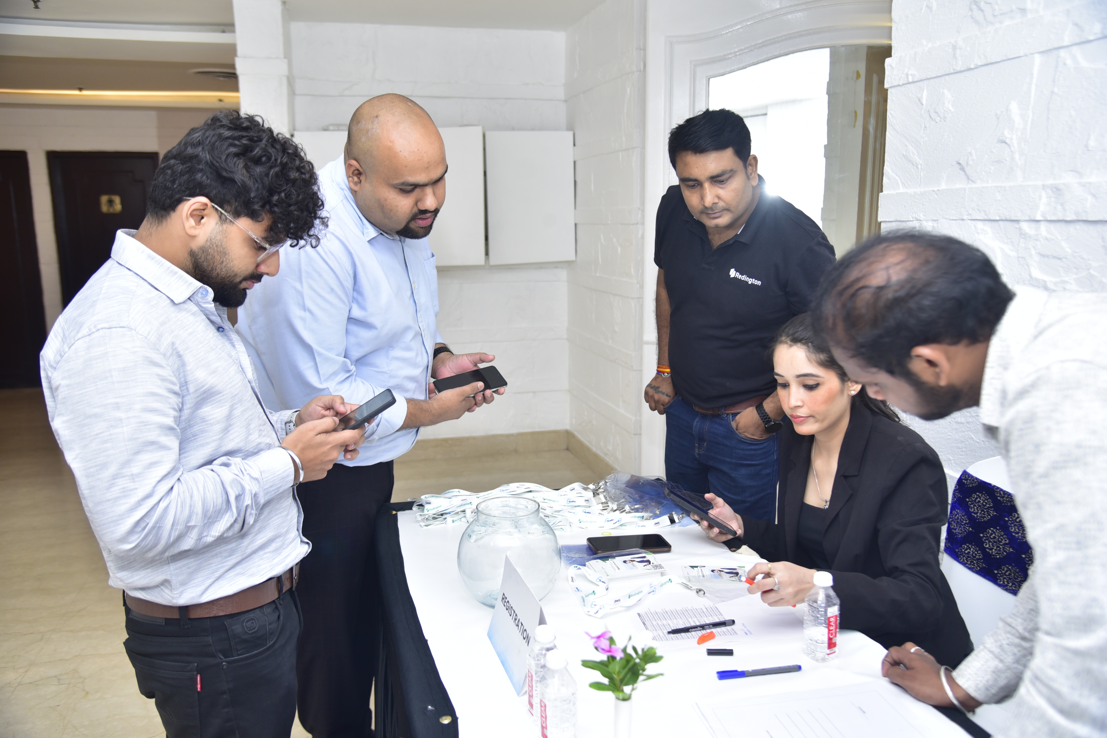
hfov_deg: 61.9
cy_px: 369
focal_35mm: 30
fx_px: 922
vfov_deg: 43.6
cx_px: 554
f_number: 4
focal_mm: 30
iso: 500
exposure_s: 1/125
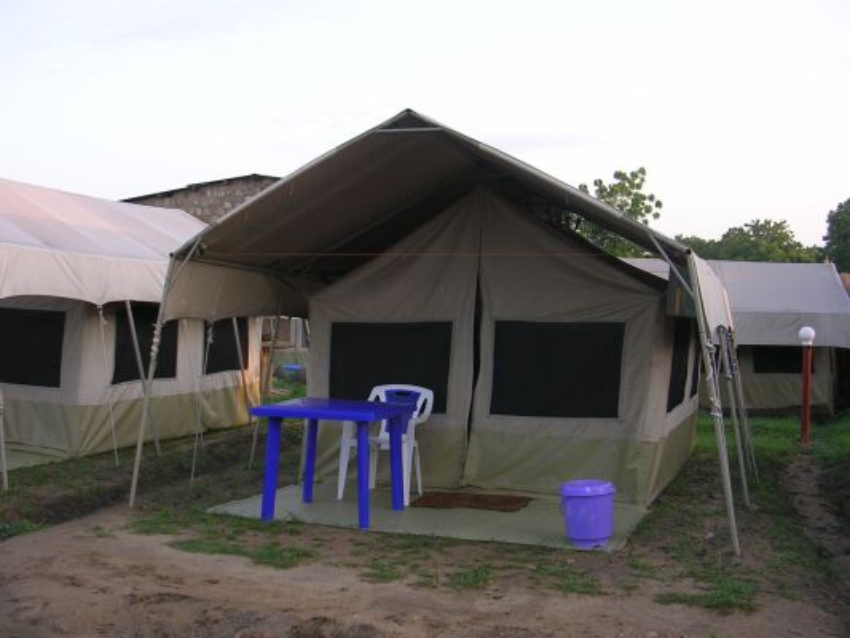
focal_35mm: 38
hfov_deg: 49.0
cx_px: 425
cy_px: 319
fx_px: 933
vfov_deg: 37.7
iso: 50
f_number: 2.8
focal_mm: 5.8
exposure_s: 1/82
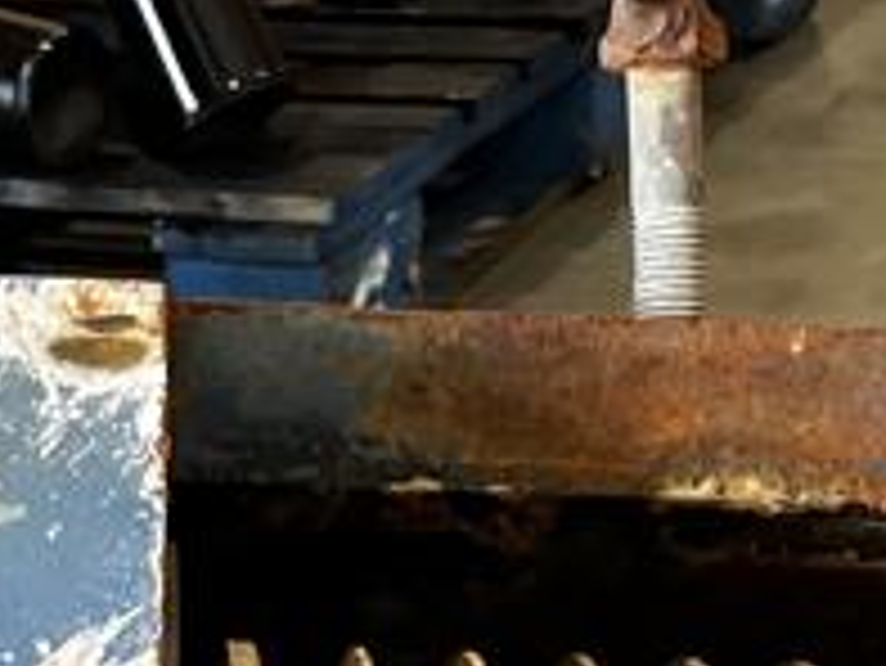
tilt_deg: -30.9
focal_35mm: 169
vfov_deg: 8.3
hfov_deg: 11.7
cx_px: 247
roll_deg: +4.2
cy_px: 1395
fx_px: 4328
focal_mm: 5.7
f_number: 1.5
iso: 125
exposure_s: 1/121
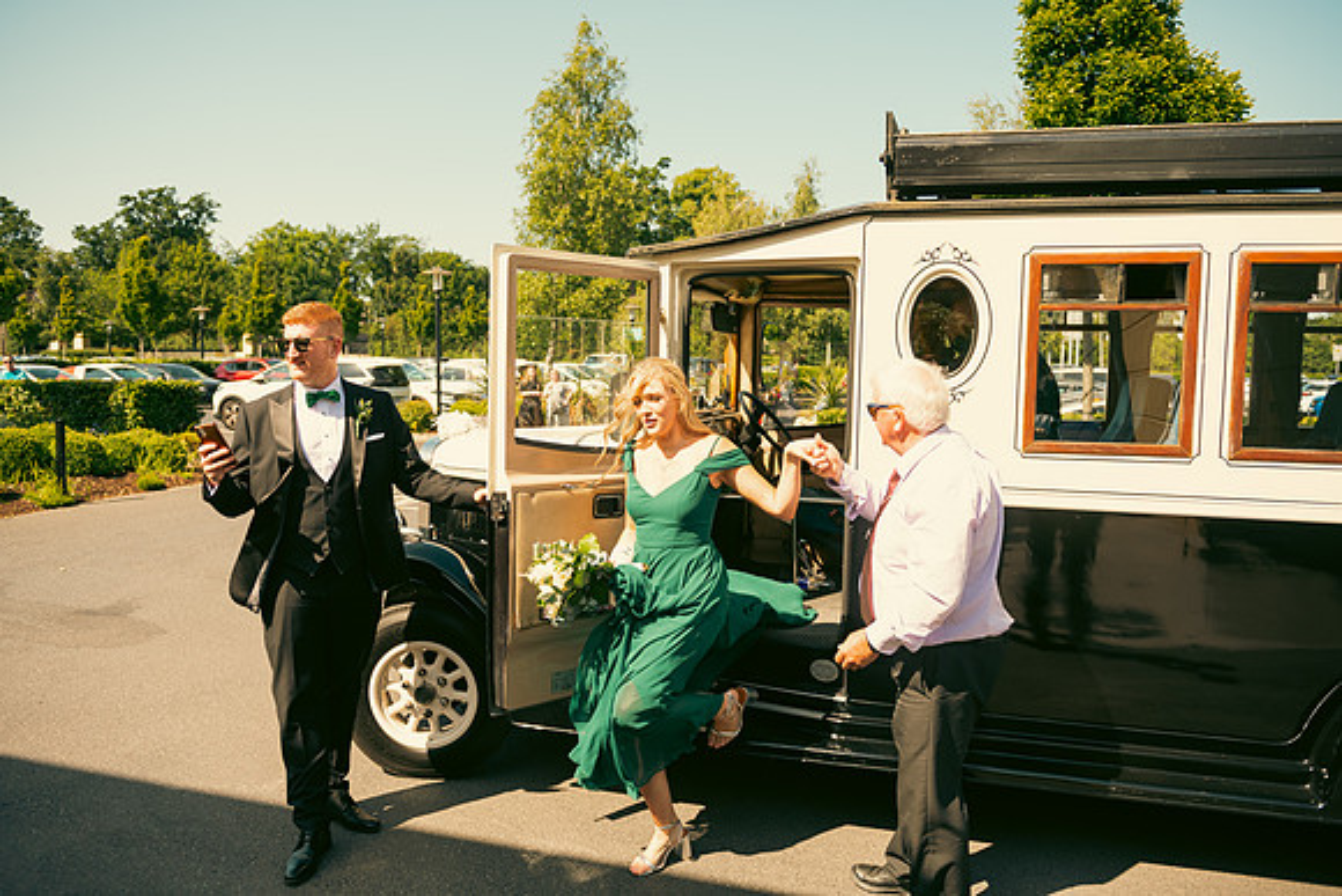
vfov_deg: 46.4
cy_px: 448
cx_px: 671
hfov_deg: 65.5
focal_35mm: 28
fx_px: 1044
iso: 125
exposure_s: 1/800
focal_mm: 28
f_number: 3.5
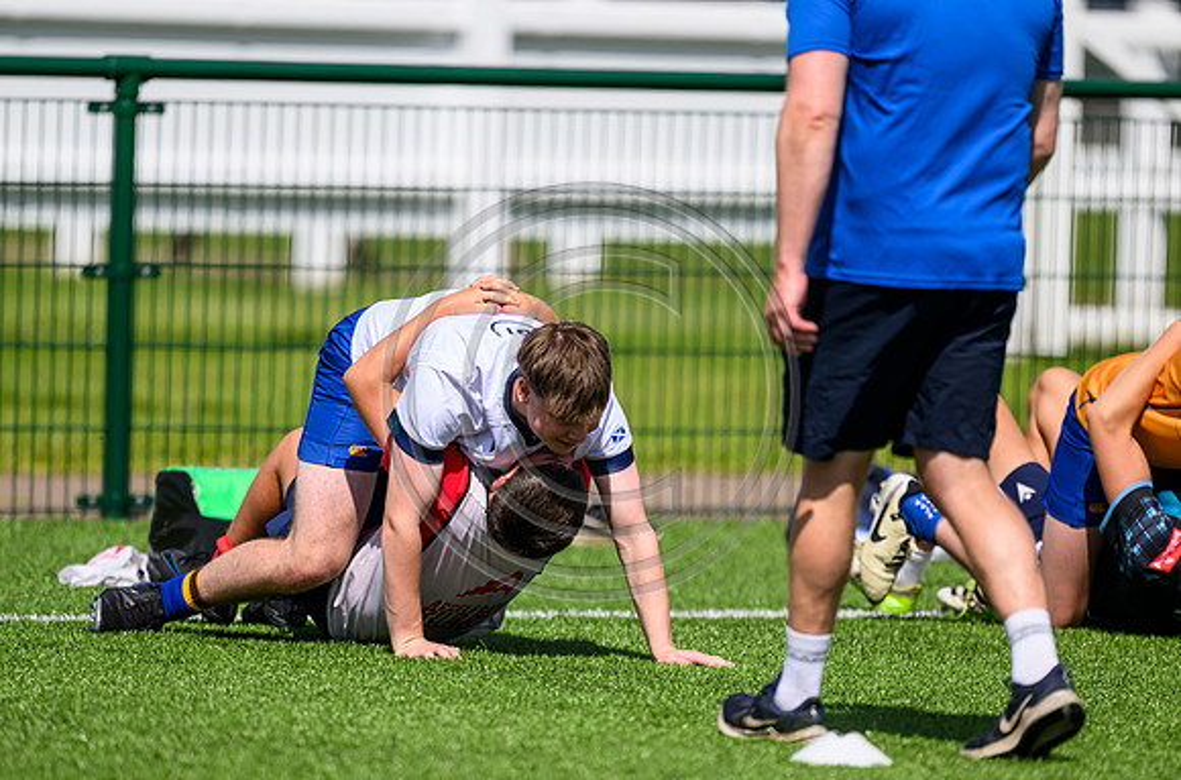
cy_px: 455
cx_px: 498
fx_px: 15174
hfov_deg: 4.5
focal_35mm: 464
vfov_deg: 2.9
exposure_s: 1/6400
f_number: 3.2
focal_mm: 400
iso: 250
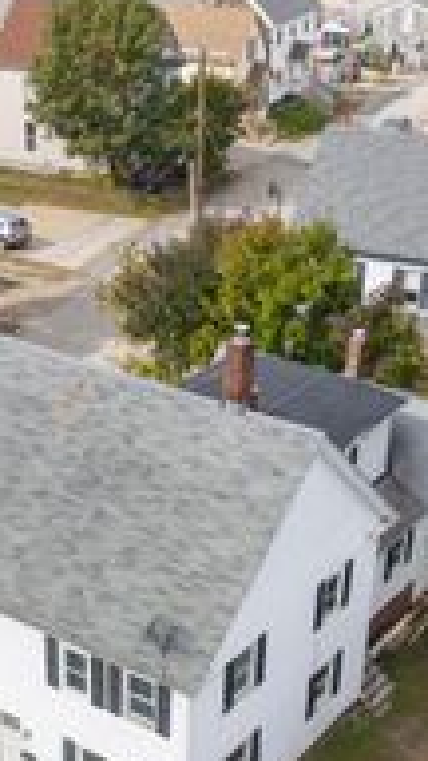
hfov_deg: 17.7
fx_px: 1372
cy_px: 573
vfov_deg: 30.5
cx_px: 155
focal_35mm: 68
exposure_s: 1/1600
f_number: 1.8
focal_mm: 8.67
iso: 130
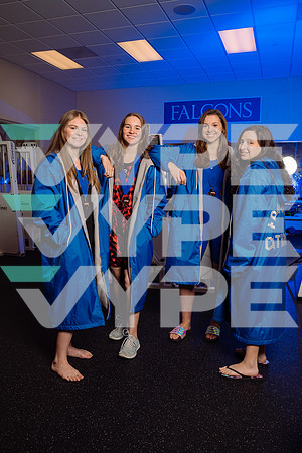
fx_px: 377
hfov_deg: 43.6
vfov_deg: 61.9
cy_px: 226
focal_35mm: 30
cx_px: 151
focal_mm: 30
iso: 200
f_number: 7.1
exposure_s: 1/250
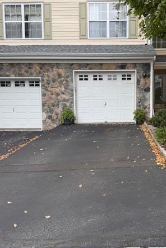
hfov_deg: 36.1
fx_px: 249
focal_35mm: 36
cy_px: 117
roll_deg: -0.6
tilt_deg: -4.8
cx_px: 122
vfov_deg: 53.1
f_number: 1.78
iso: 80
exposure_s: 1/909
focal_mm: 6.76
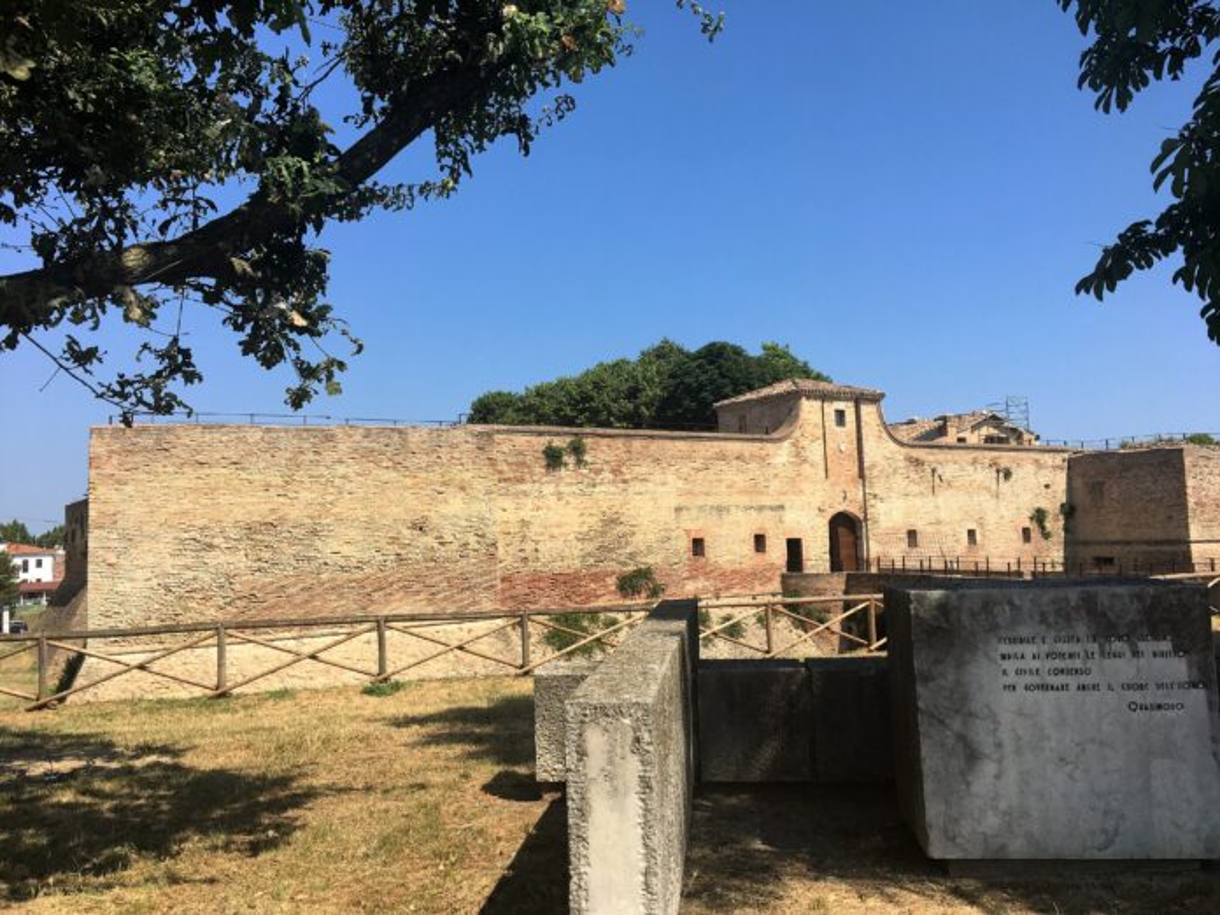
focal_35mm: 29
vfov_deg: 48.2
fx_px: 1022
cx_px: 610
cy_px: 458
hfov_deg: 61.7
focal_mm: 4.15
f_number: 2.2
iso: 25
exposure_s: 1/1637
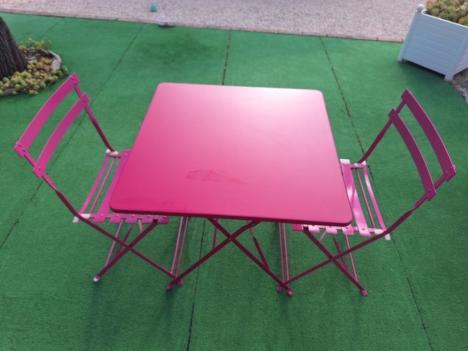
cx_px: 234
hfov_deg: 73.9
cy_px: 176
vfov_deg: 58.9
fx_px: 311
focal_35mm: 23
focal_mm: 5.54
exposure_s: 1/462
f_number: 1.8
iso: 40
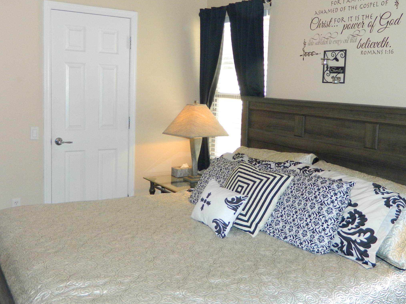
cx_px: 207
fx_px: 434
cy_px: 138
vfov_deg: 38.6
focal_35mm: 37
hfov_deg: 50.1
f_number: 3.1
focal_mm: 4.5
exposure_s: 1/30
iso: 200
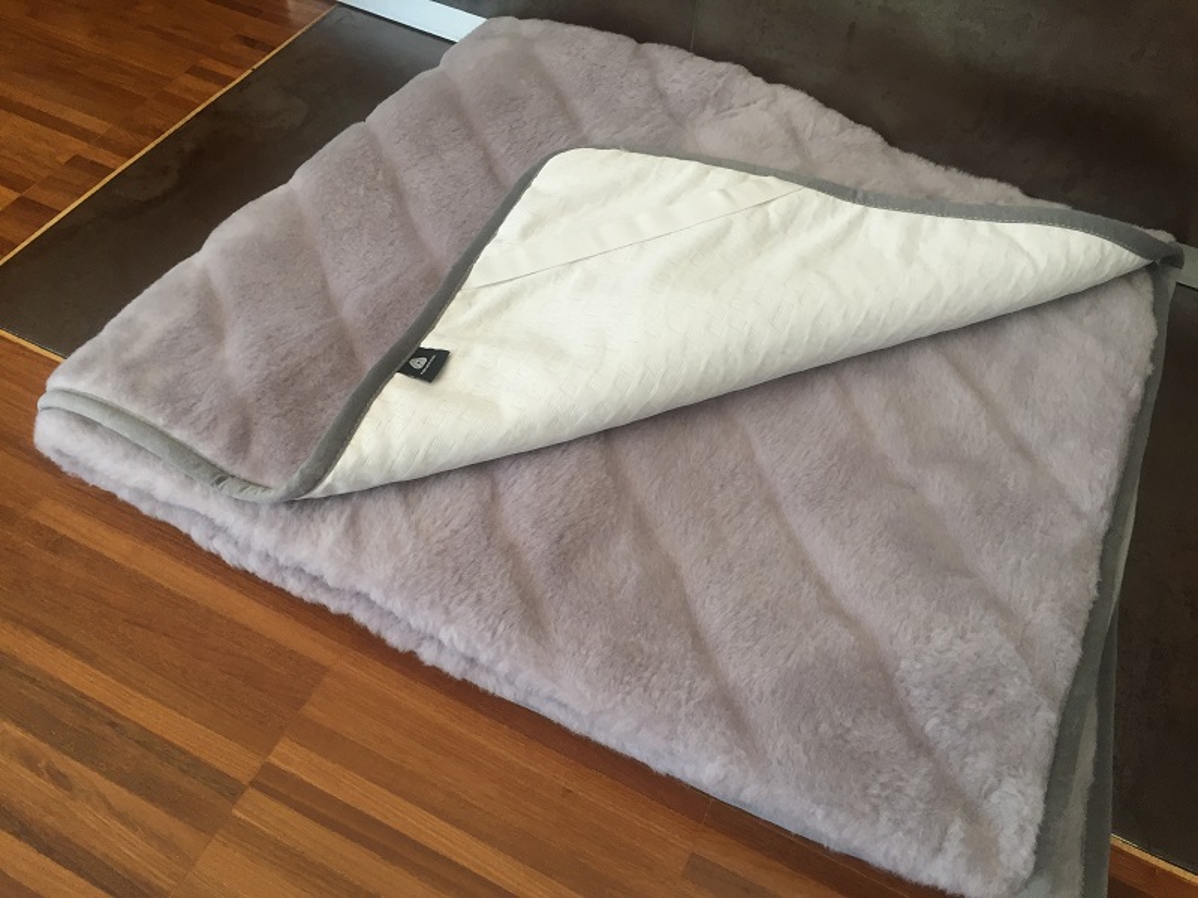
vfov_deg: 48.2
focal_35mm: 29
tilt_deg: -52.7
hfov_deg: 61.7
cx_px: 599
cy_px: 449
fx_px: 1004
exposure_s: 1/33
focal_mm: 4.15
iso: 40
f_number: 2.2
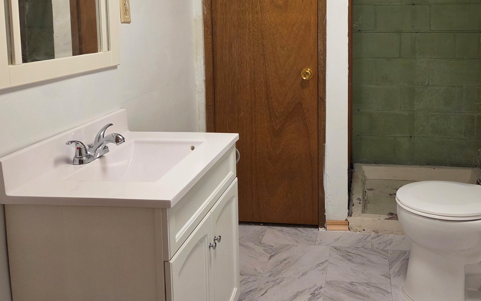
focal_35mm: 34
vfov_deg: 36.1
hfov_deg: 55.7
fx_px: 446
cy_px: 64
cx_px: 313
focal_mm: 5.4
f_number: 1.8
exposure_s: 1/120
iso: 400
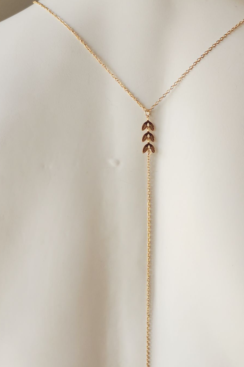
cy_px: 126
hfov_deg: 33.2
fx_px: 407
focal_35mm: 40
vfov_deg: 47.8
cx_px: 157
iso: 80
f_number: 1.8
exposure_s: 1/100
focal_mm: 4.75
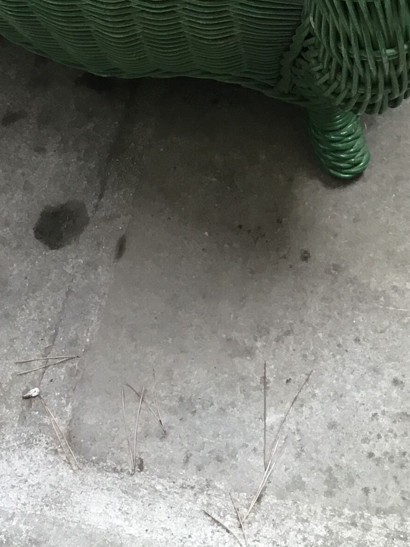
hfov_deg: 17.1
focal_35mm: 86
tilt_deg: -53.6
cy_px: -14
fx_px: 1359
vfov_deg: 21.8
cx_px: 291
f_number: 2.4
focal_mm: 3.3
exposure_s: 1/33
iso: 25
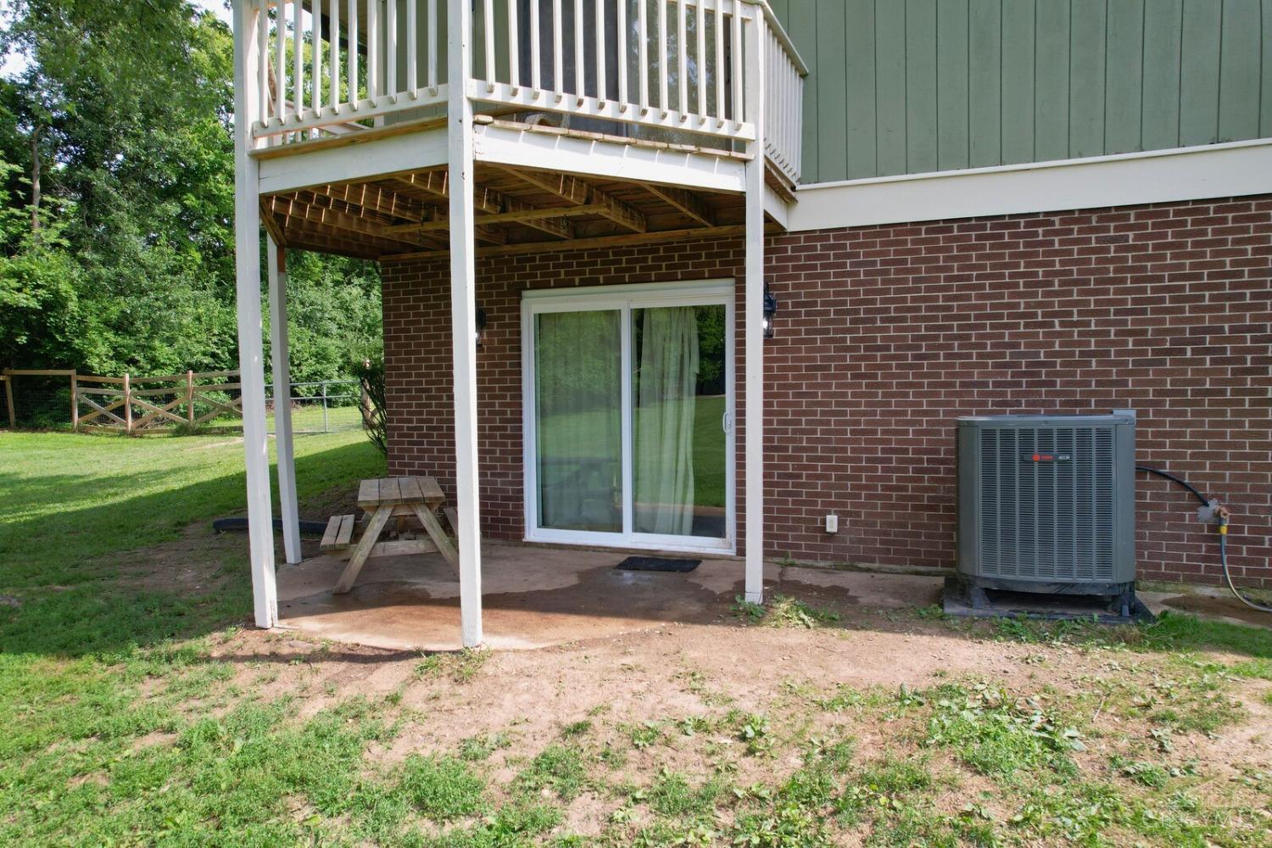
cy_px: 424
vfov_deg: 57.2
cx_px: 636
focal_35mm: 22
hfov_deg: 78.6
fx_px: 777
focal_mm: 8.38
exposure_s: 1/725
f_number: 2.8
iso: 120
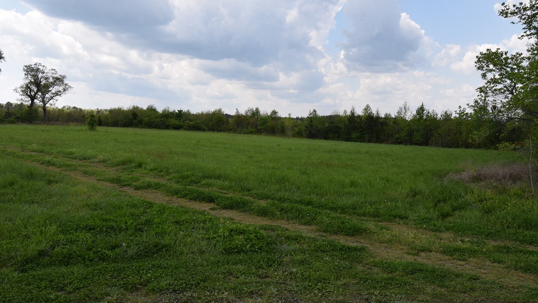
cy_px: 137
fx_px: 457
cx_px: 271
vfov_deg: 36.7
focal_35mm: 32
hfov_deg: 61.0
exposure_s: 1/320
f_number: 9
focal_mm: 20
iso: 200
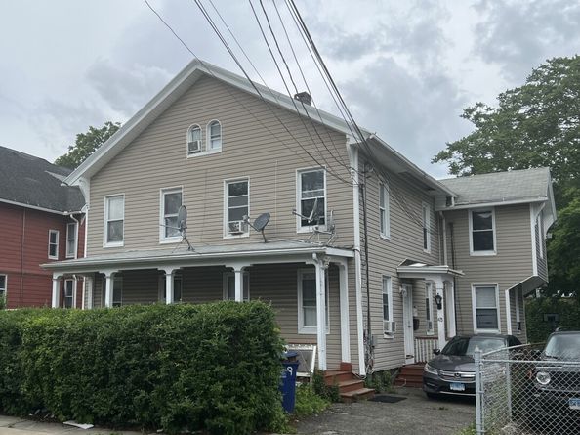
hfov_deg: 67.3
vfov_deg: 53.0
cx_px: 290
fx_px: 435
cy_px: 218
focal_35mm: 26
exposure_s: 1/5319
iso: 50
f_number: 1.5
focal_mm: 5.7
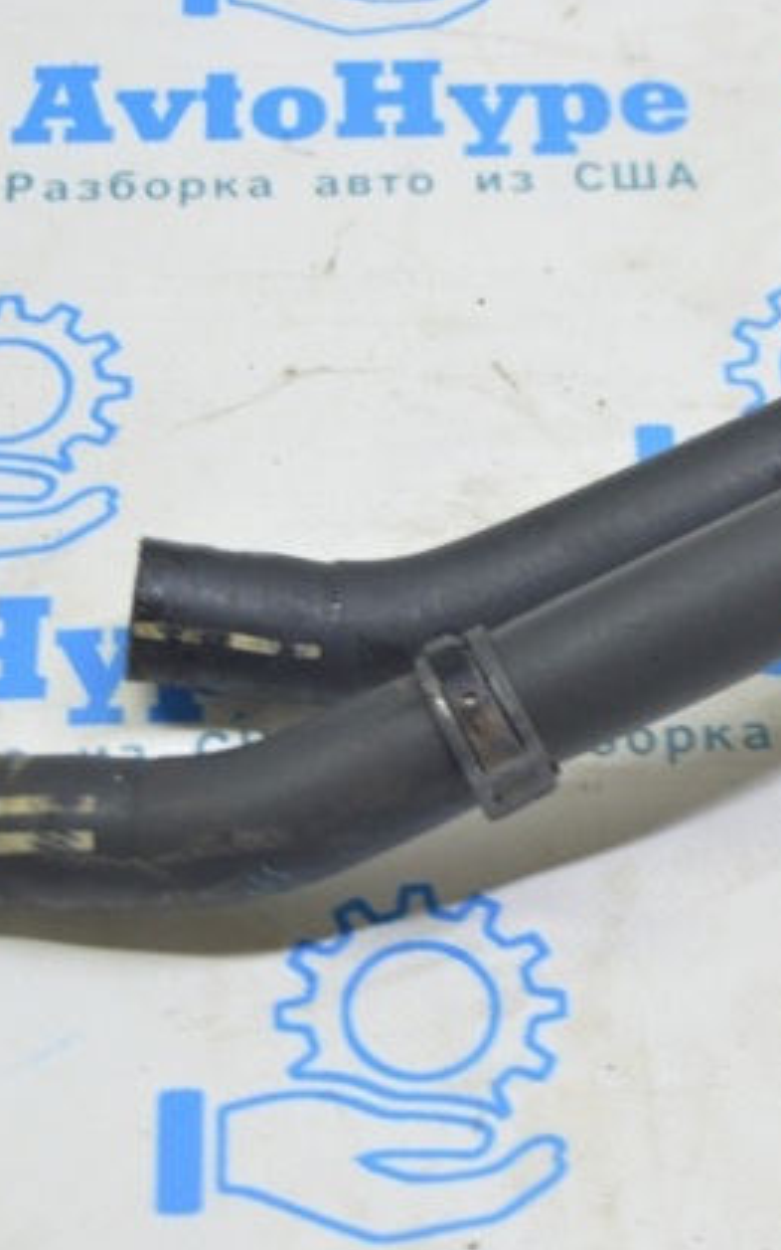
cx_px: 635
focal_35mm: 84
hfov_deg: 15.4
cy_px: 622
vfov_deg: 24.6
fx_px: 2860
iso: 400
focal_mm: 36
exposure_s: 1/20
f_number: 5.6
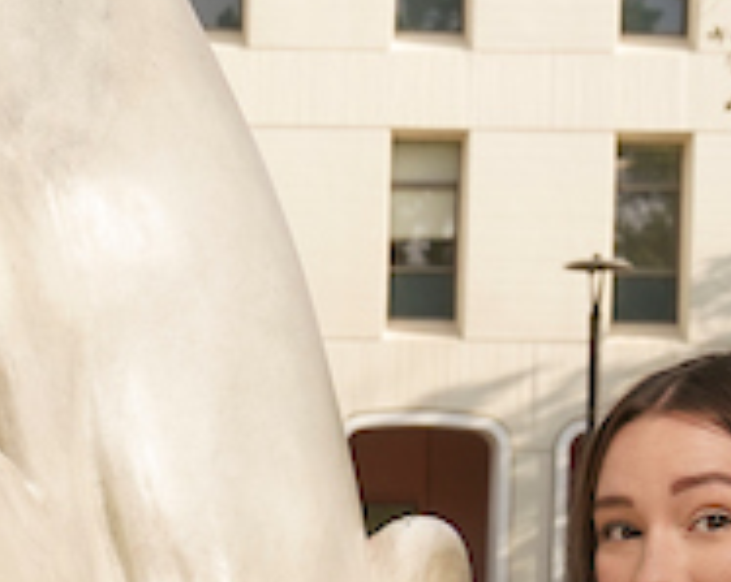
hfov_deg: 9.6
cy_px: 945
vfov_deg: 7.8
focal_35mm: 193
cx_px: -485
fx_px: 4169
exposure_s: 1/200
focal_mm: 32
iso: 250
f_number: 6.3
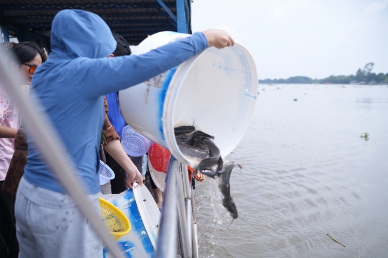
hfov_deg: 54.4
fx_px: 377
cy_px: 129
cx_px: 194
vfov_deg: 37.8
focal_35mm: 35
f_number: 2.8
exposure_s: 1/2000
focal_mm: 35
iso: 200
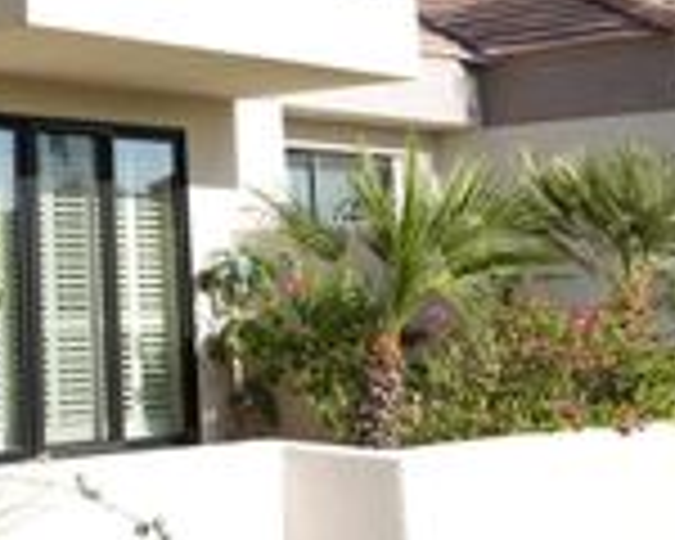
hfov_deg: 22.7
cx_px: -198
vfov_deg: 19.8
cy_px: 2
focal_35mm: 75
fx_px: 1498
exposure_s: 1/60
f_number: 11
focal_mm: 24
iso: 100
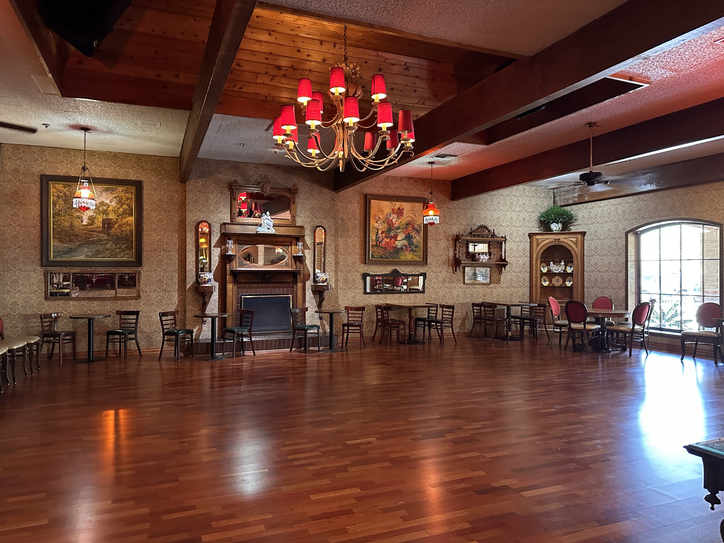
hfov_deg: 71.6
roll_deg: -0.7
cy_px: 272
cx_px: 362
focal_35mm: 24
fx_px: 502
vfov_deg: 56.8
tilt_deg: -0.4
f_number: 1.78
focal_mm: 6.86
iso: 1000
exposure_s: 1/40
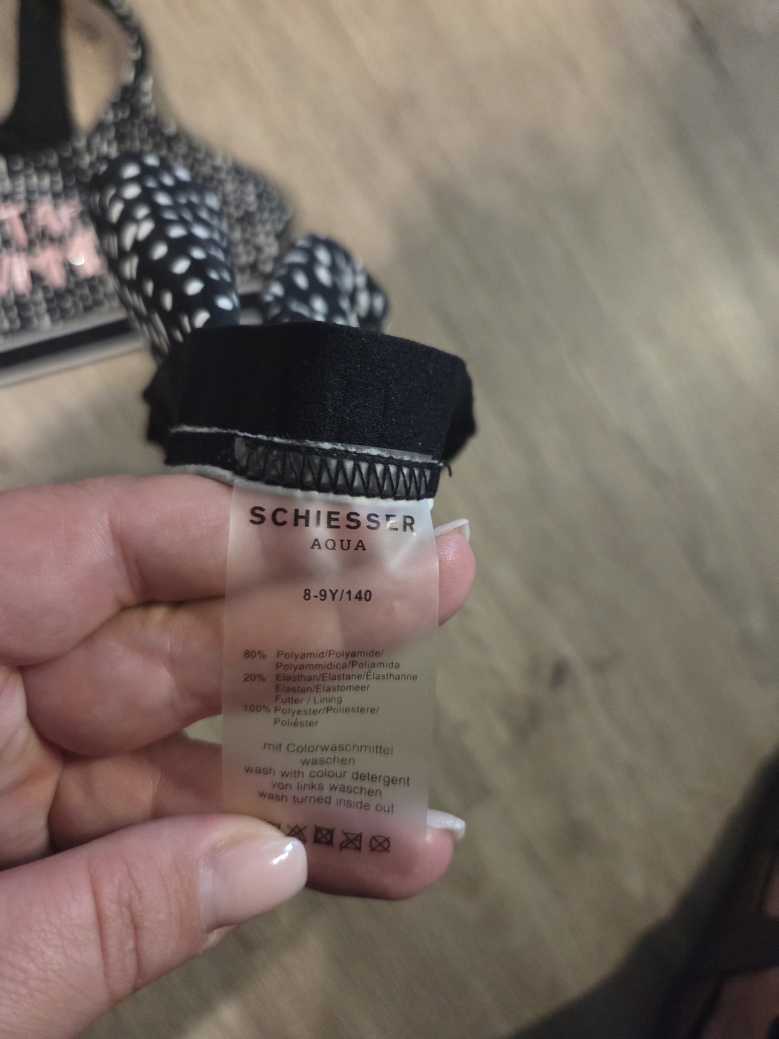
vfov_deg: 73.9
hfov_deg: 58.9
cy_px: 520
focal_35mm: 23
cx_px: 390
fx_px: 690
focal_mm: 5.4
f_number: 1.8
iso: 1250
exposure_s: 1/50
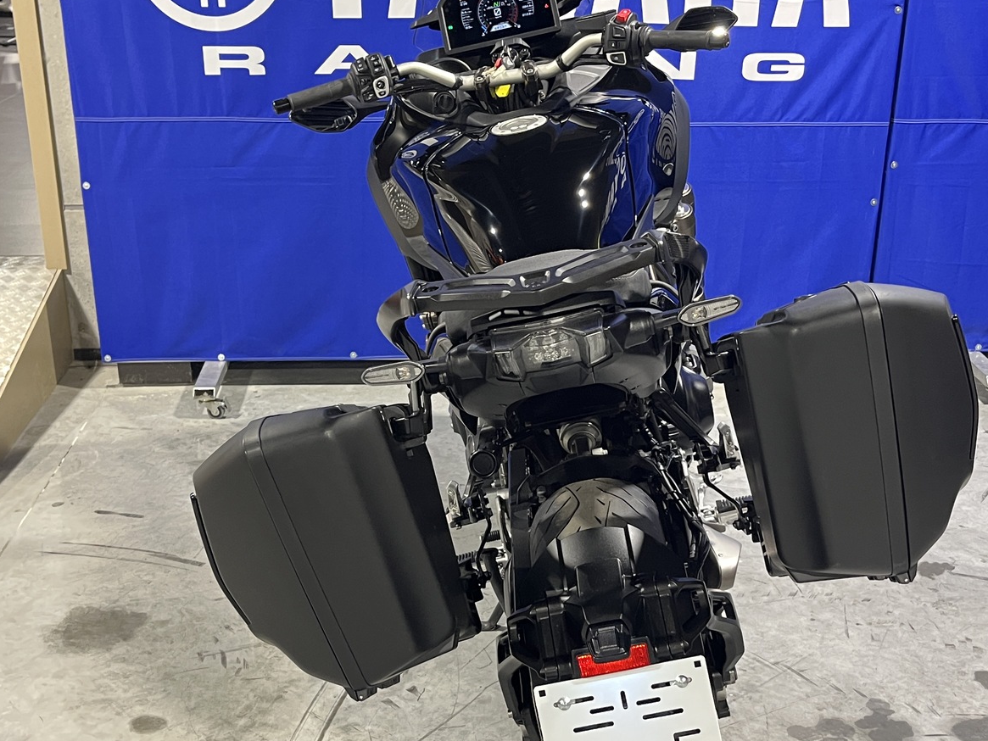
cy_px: 412
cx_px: 519
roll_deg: -0.4
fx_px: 1285
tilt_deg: -21.7
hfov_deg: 42.1
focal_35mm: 45
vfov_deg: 32.2
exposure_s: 1/60
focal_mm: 5.1
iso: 500
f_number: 1.6
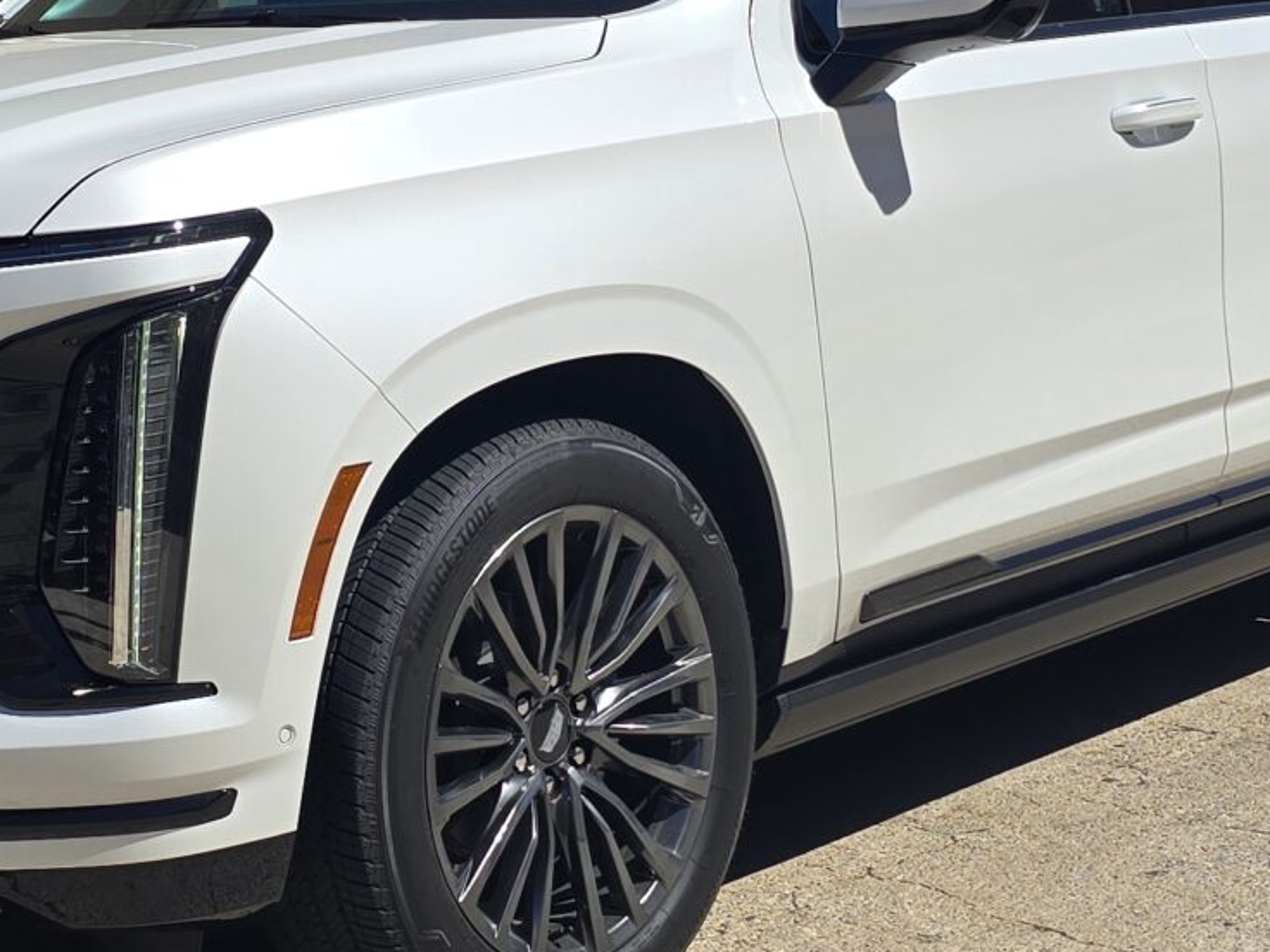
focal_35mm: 80
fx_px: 2935
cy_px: 240
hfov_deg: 24.2
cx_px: 378
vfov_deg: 18.3
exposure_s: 1/1232
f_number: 1.7
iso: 12
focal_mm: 6.3
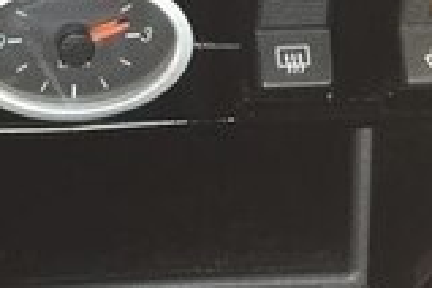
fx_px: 1500
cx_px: 68
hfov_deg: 16.2
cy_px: -208
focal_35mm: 125
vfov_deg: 10.4
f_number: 2.2
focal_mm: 4.15
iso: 80
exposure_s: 1/33
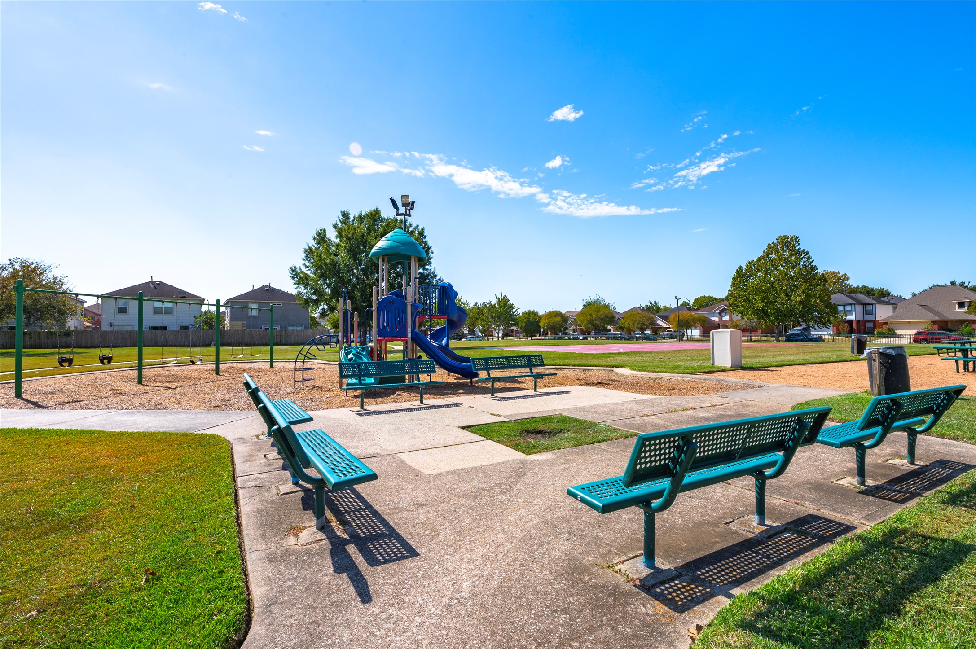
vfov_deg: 67.3
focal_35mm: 18
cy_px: 324
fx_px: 488
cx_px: 488
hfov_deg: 90.0
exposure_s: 1/250
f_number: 13
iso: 125
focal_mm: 18
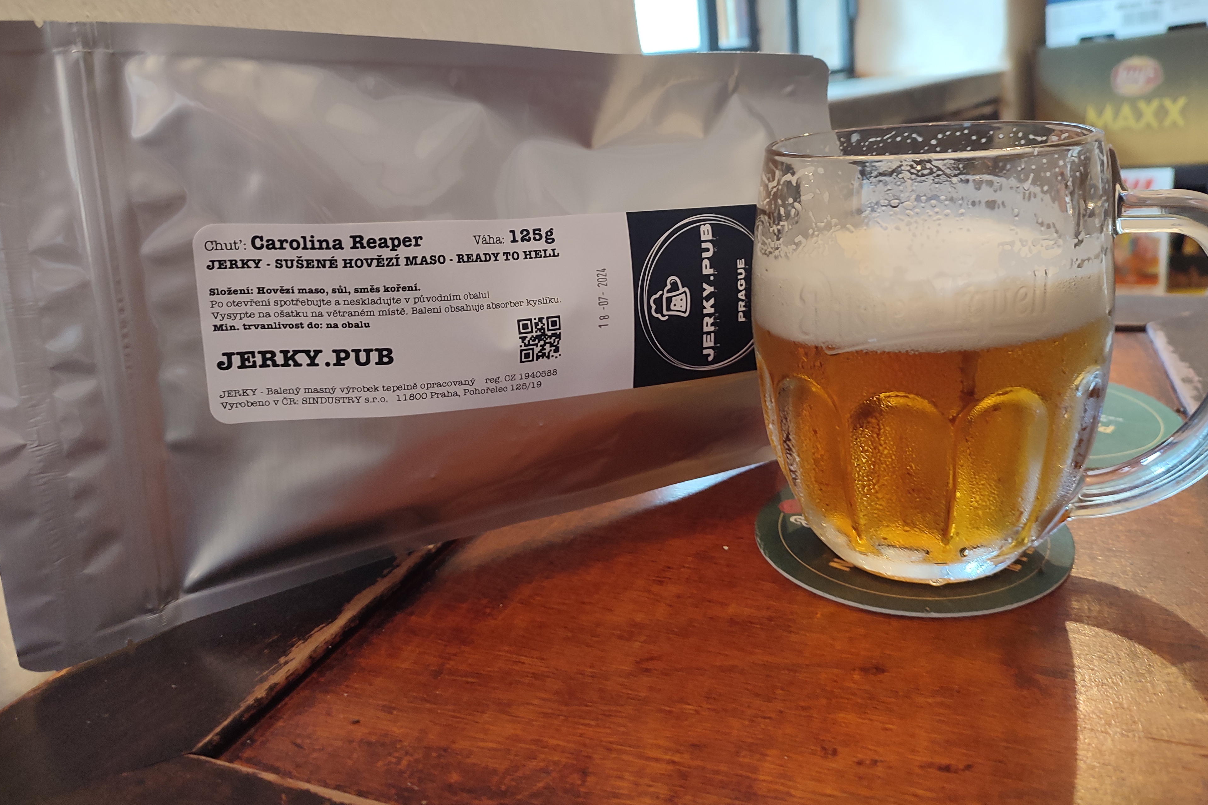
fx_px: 906
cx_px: 618
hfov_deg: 67.4
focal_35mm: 27
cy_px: 350
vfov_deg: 47.8
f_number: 1.9
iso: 279
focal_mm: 6.04
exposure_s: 1/20
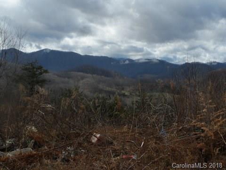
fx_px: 346
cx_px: 113
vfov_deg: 27.5
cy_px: 85
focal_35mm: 53
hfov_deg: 36.2
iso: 80
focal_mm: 8.7
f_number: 5.6
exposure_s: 1/350
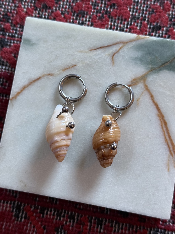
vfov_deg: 39.7
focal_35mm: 48
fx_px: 324
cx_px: 88
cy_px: 117
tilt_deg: -82.1
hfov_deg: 30.3
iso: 200
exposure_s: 1/50
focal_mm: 6.76
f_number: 1.78
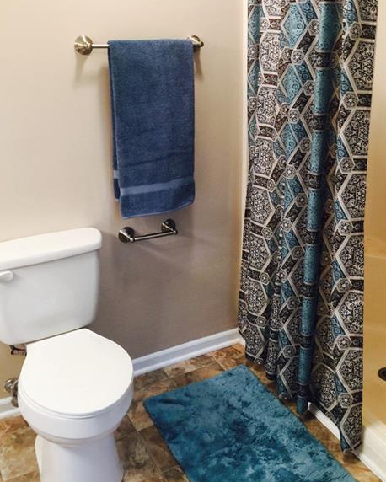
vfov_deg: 47.5
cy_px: 183
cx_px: 236
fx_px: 542
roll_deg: -0.4
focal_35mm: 38
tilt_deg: -15.2
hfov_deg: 39.0
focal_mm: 4.15
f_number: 2.2
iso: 50
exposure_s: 1/15
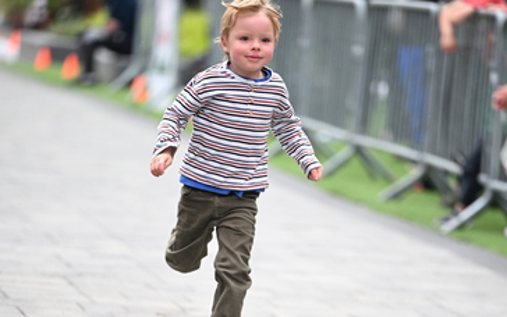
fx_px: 4258
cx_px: 253
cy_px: 254
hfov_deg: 6.8
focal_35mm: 308
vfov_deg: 4.3
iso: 1250
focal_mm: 200
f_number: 2.8
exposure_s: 1/1600
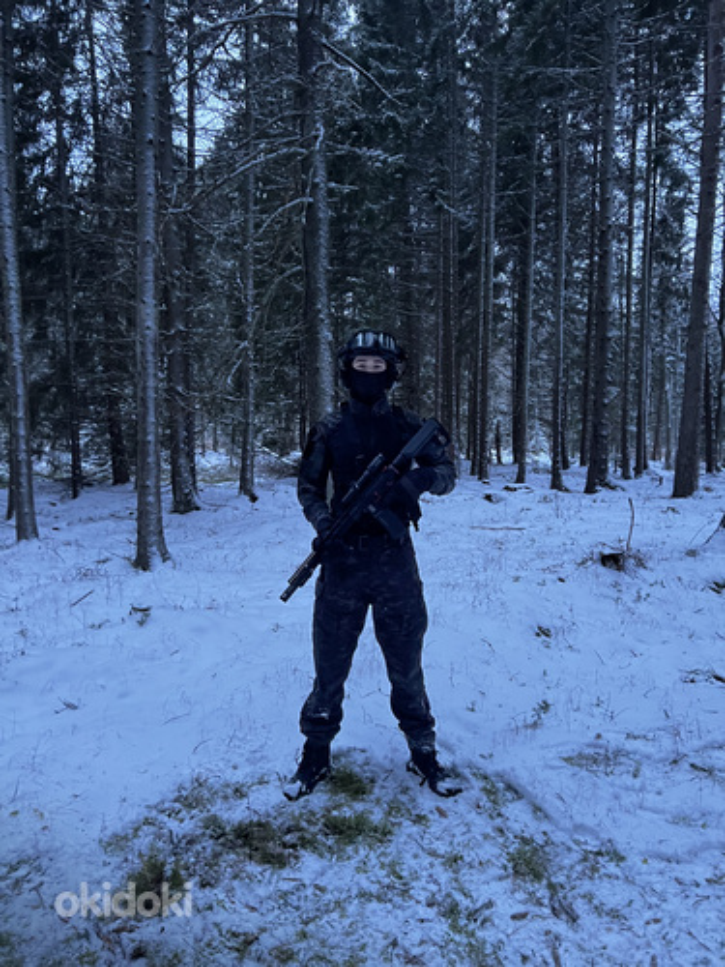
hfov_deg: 53.1
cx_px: 362
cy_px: 484
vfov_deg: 67.3
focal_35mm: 26
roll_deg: -2.0
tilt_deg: -5.0
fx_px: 726
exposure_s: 1/30
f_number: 1.5
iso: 800
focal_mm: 5.7
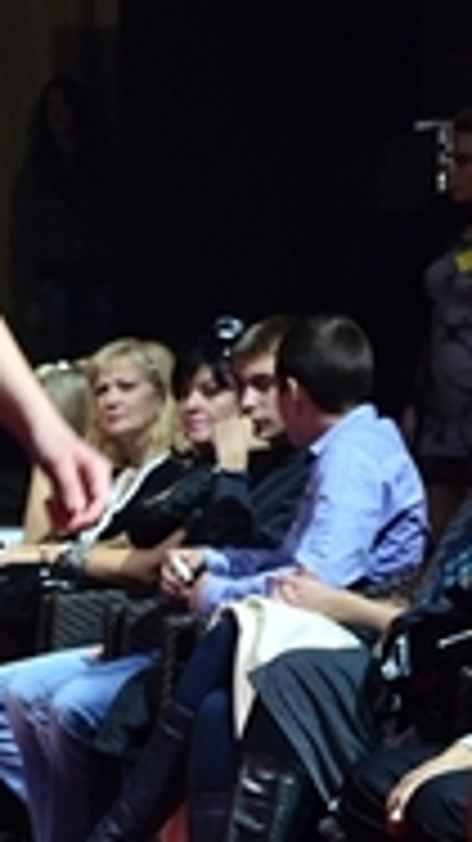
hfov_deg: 6.5
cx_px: -292
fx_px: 4077
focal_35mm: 183
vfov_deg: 11.8
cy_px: 576
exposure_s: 1/80
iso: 1000
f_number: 5.6
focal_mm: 42
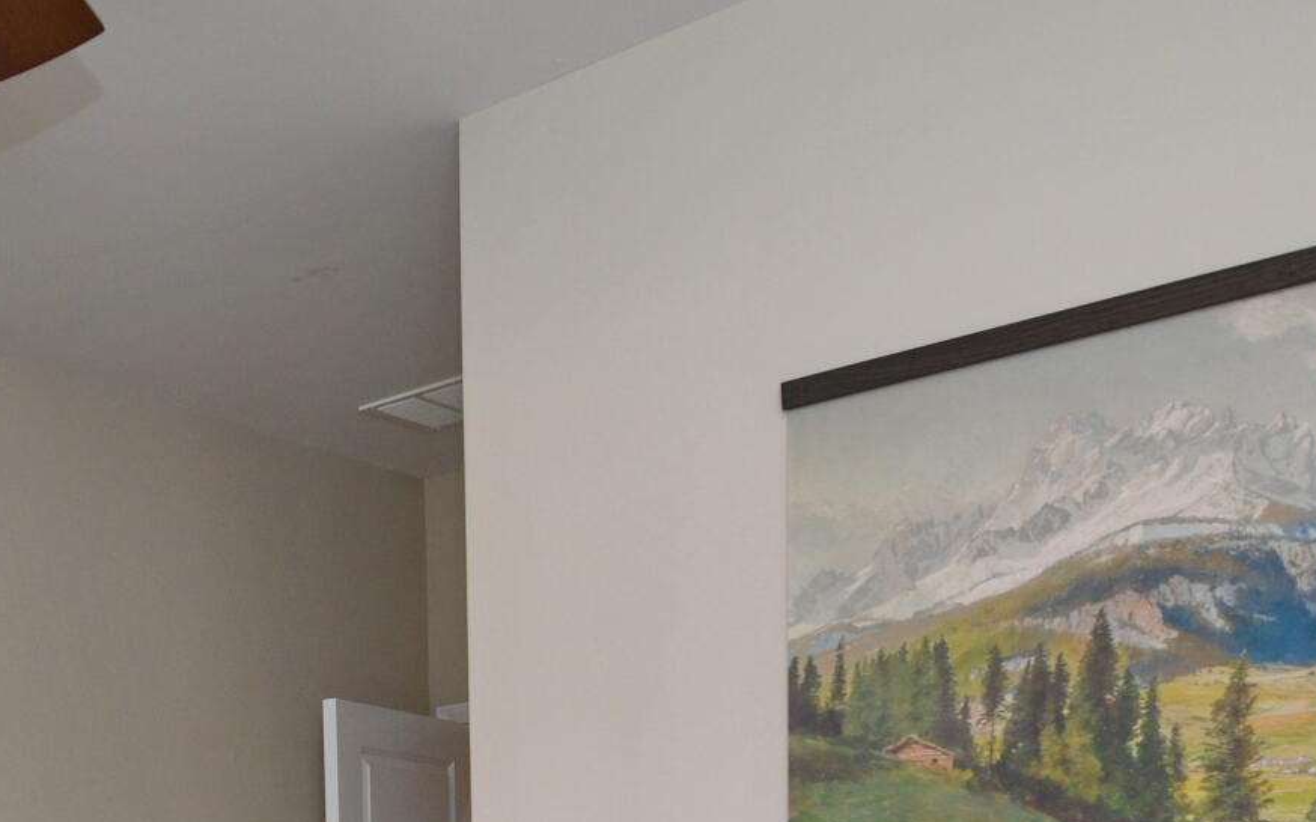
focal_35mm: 49
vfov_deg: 22.3
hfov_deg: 36.8
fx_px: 1757
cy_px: 1191
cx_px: 2
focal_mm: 14
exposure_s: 1/60
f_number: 5.6
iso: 400
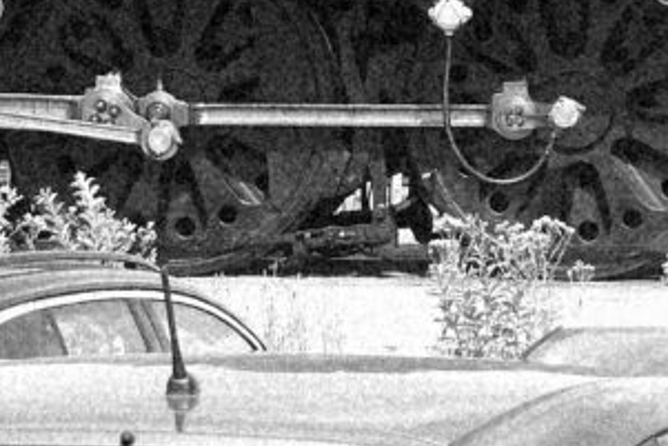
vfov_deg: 2.3
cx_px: 100
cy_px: -169
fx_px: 11008
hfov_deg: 3.5
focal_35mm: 593
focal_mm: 25.6
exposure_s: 1/256
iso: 100
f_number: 4.3
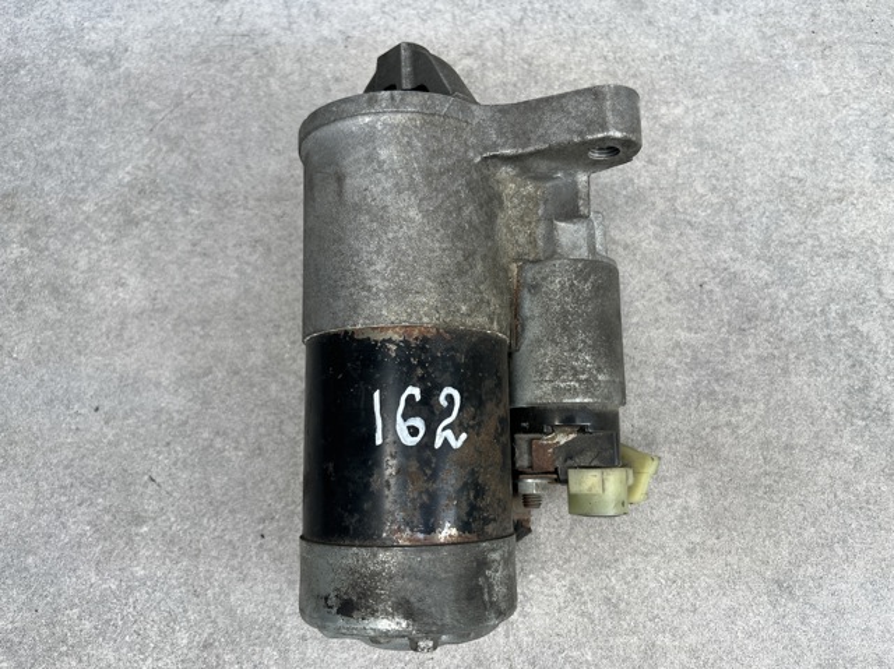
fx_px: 671
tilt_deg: -69.7
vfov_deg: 53.0
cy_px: 334
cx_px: 447
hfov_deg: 67.3
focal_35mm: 26
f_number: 1.6
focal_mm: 5.1
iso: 50
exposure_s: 1/316
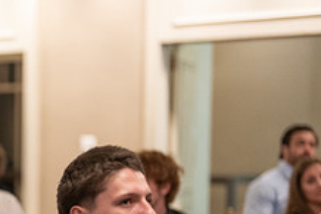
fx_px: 1185
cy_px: 255
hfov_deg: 14.8
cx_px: -84
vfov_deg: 10.1
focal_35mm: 133
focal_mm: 50
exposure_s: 1/320
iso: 1600
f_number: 1.2
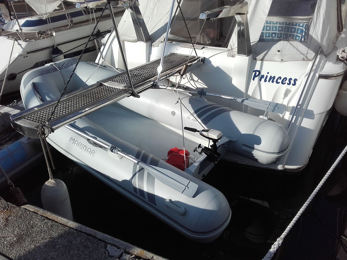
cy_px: 130
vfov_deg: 45.4
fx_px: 311
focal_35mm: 31
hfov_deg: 58.4
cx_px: 174
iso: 50
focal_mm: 3.31
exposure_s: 1/1820
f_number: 2.2
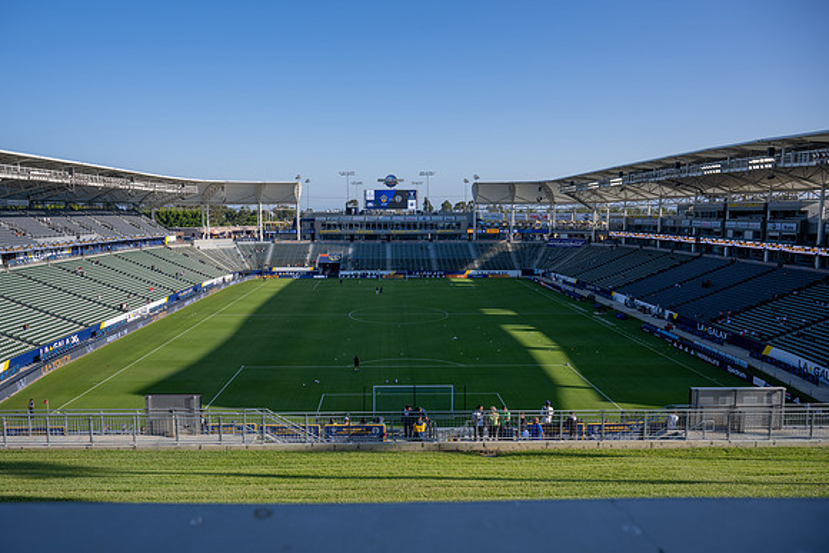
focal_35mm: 25
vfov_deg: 50.8
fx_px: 582
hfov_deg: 70.9
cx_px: 394
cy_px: 276
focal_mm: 24
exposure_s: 1/400
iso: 220
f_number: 7.1
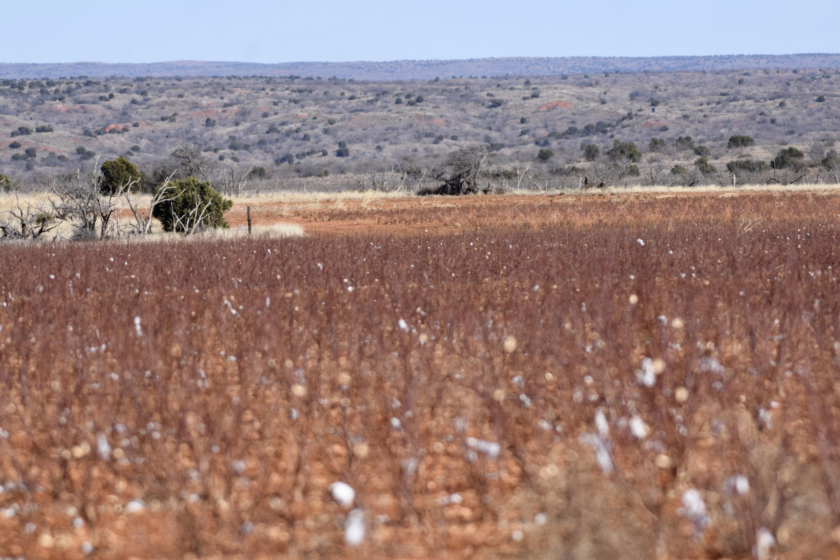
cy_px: 280
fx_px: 6999
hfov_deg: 6.9
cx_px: 420
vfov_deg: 4.6
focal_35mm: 300
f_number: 5.6
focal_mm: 200
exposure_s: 1/2000
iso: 280
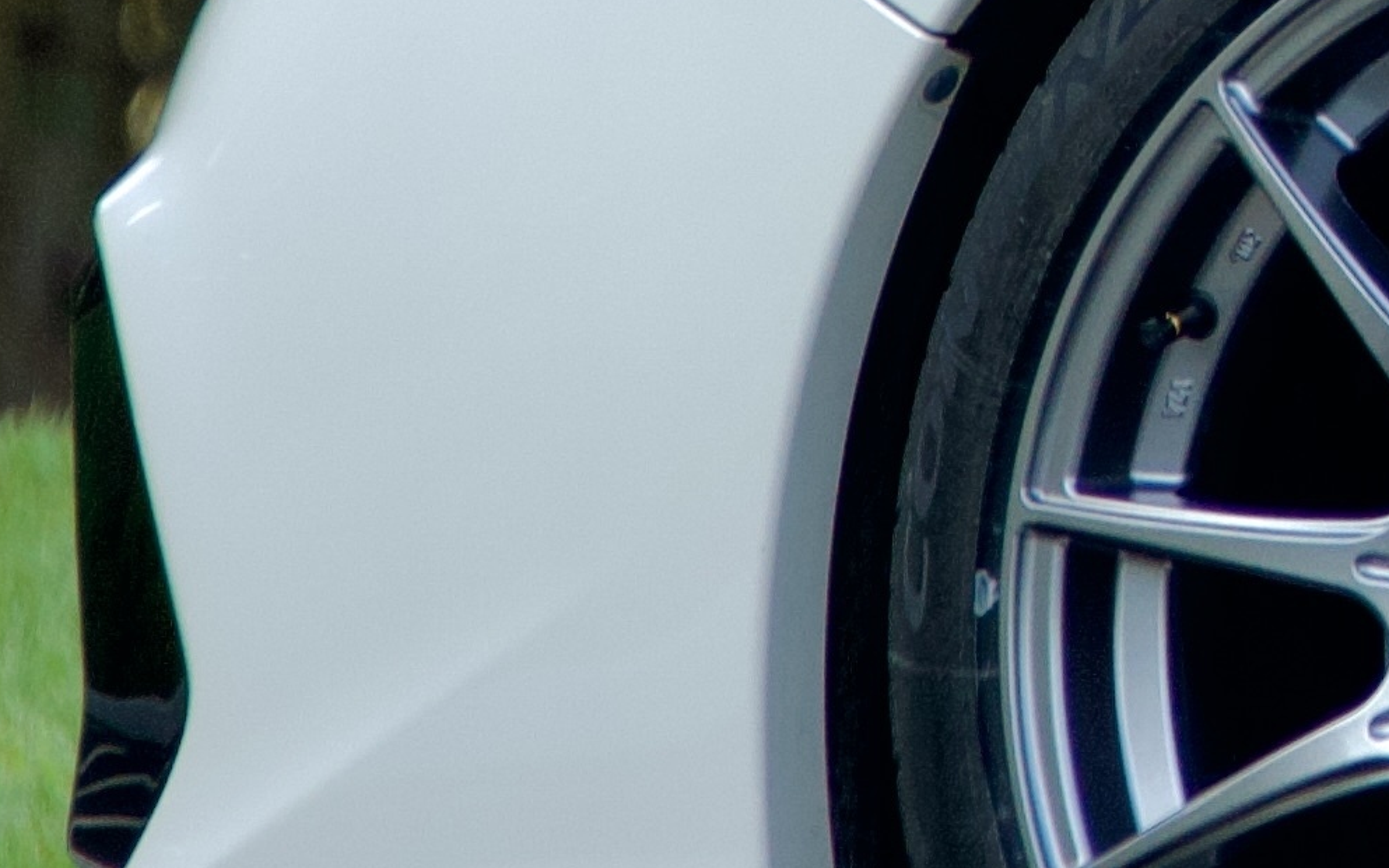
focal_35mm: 1002
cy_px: -26
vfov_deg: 1.3
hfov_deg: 2.1
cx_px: 2023
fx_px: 37932
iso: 100
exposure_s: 1/200
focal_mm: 179
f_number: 6.3
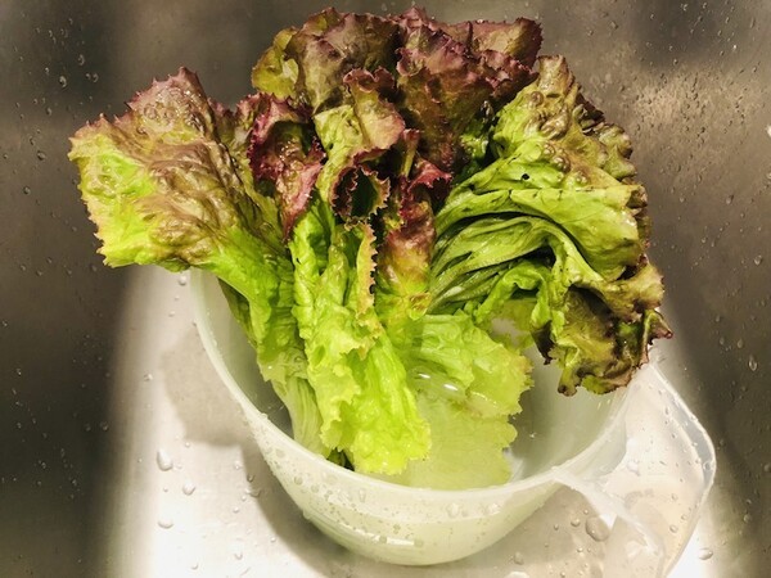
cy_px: 289
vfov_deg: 49.7
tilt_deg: -55.4
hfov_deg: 63.4
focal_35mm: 28
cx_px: 386
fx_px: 624
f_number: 1.8
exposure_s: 1/9
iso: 100
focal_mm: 4
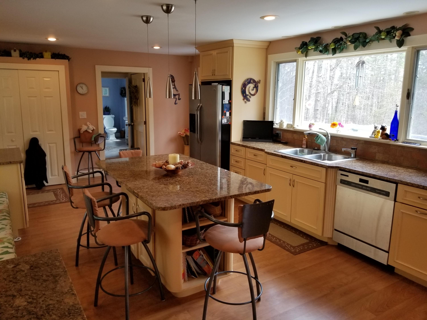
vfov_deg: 53.1
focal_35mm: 26
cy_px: 160
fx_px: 321
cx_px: 214
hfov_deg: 67.3
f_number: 1.7
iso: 80
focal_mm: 4.25
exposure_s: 1/120
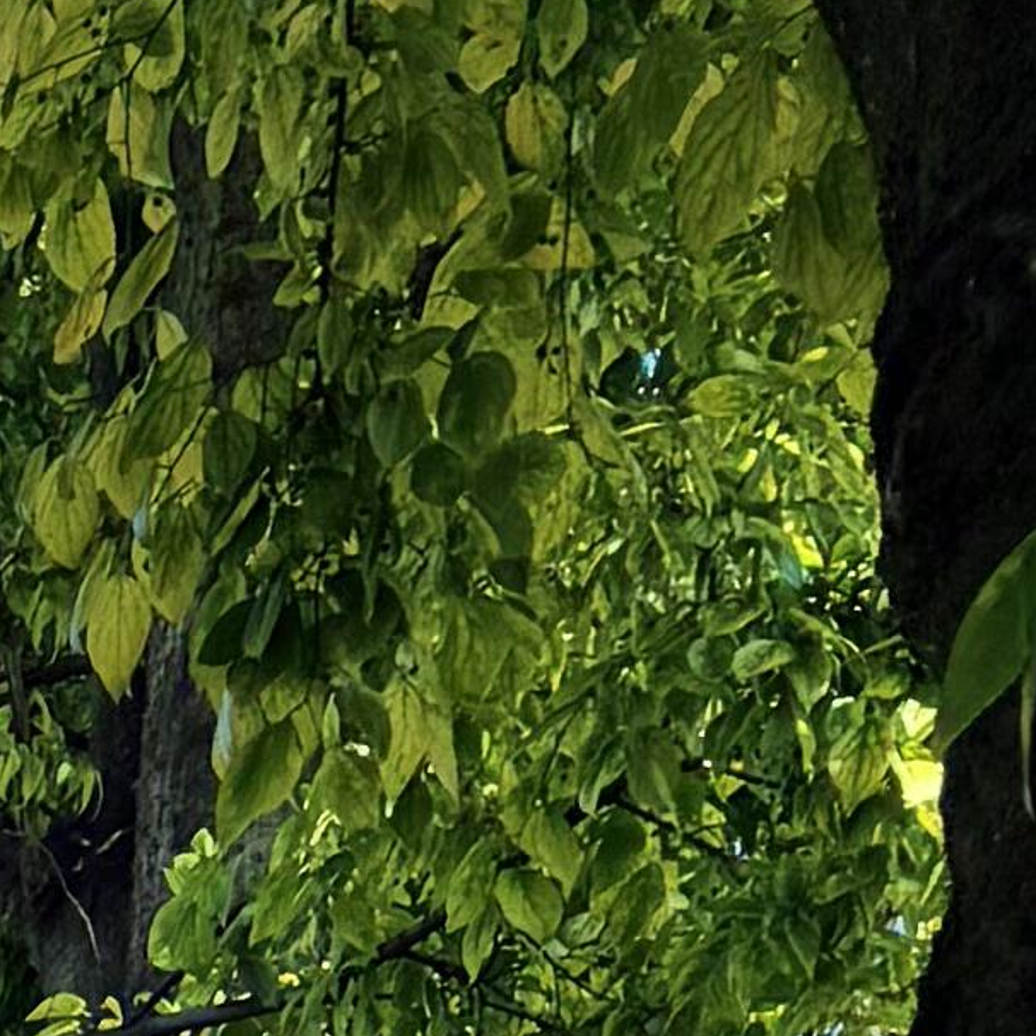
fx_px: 6772
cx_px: -2412
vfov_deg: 6.5
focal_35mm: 200
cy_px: 4479
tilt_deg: +0.9
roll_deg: -0.8
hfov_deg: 7.4
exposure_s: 1/920
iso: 100
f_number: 1.78
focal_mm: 6.76
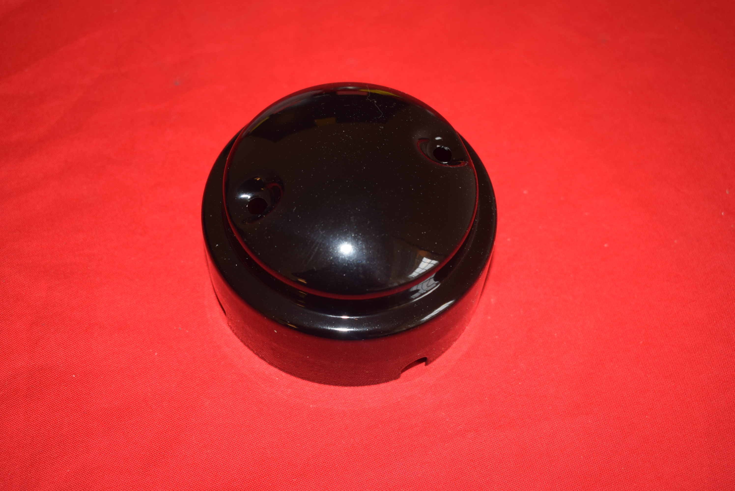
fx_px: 950
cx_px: 368
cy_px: 246
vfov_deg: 29.0
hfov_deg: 42.3
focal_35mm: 46
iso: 320
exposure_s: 1/40
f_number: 5
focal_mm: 31
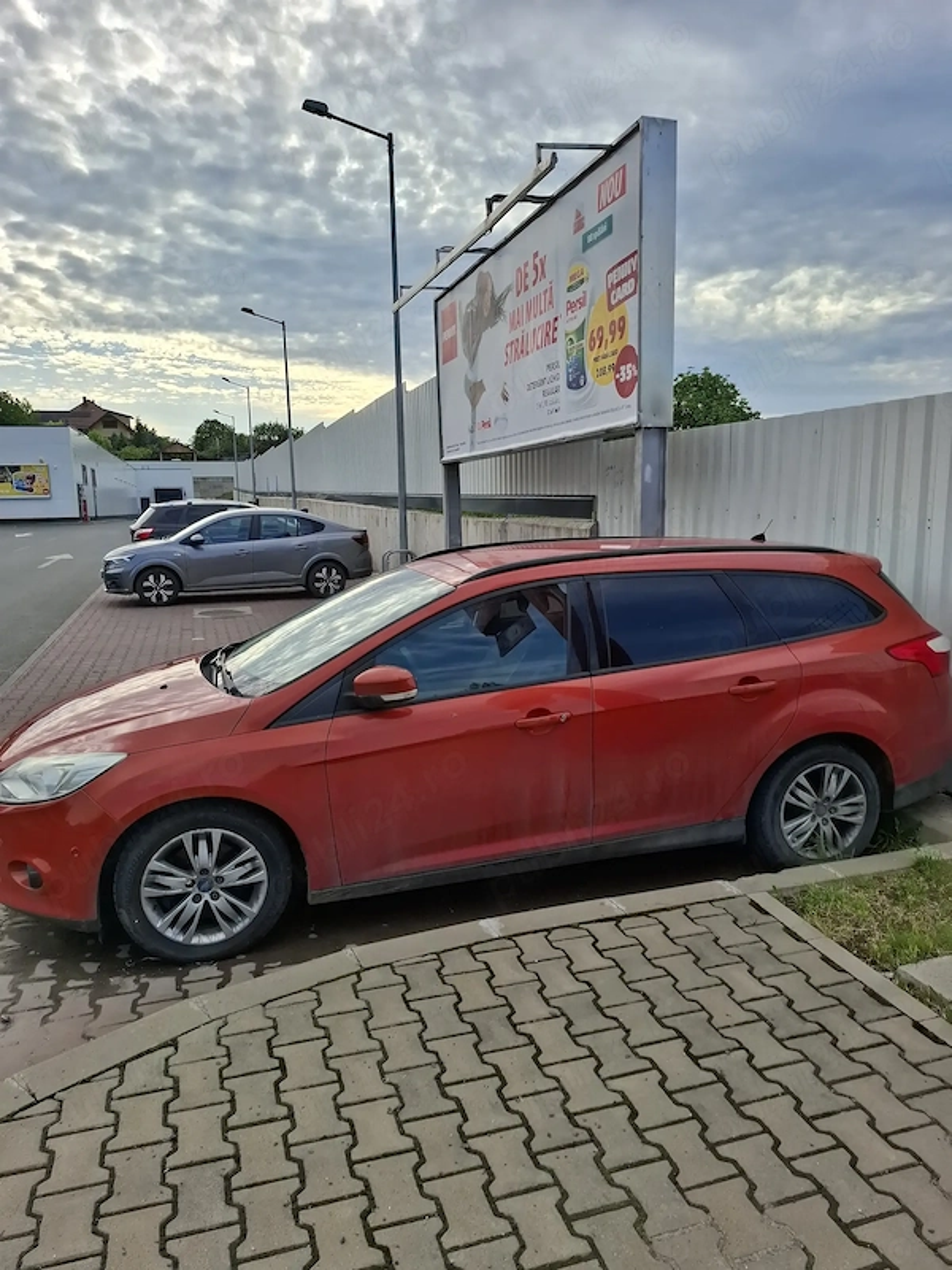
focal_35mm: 23
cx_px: 476
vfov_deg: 73.9
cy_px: 635
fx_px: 843
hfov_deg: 58.9
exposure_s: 1/1445
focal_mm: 5.54
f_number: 1.8
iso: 50
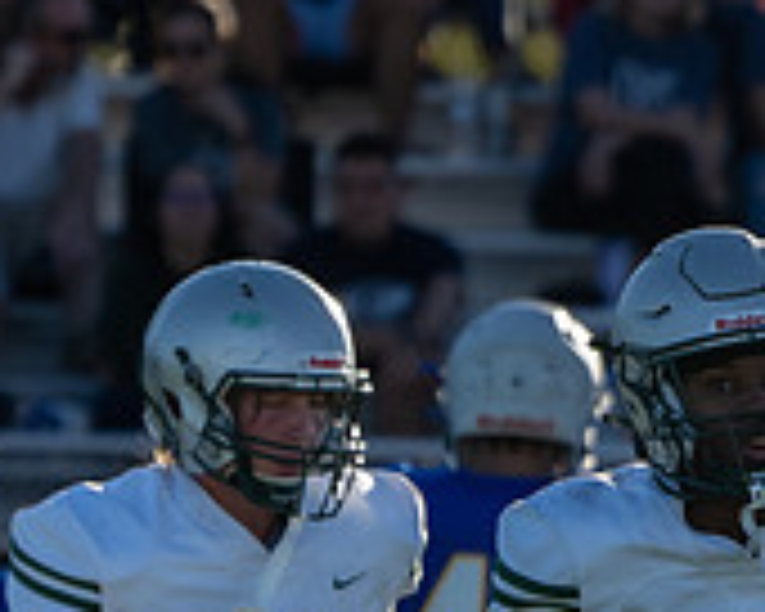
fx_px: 28505
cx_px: 1185
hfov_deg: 1.5
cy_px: 1168
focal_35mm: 1259
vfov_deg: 1.2
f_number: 5.6
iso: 320
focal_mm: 279
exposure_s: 1/1000
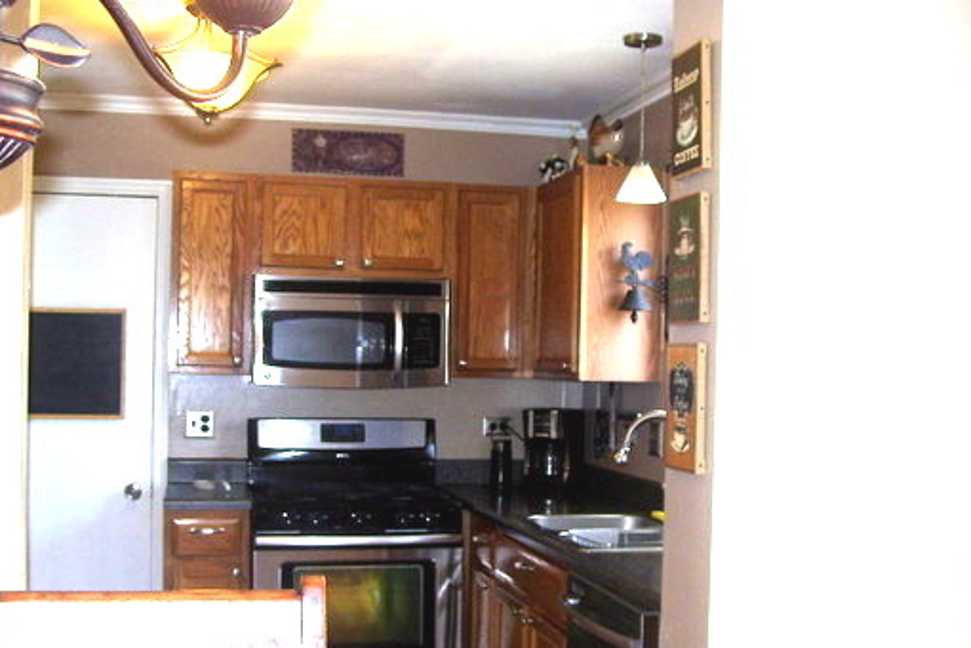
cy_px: 391
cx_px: 533
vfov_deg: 28.6
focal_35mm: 47
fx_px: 1268
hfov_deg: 41.9
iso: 80
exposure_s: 1/60
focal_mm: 6
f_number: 2.7
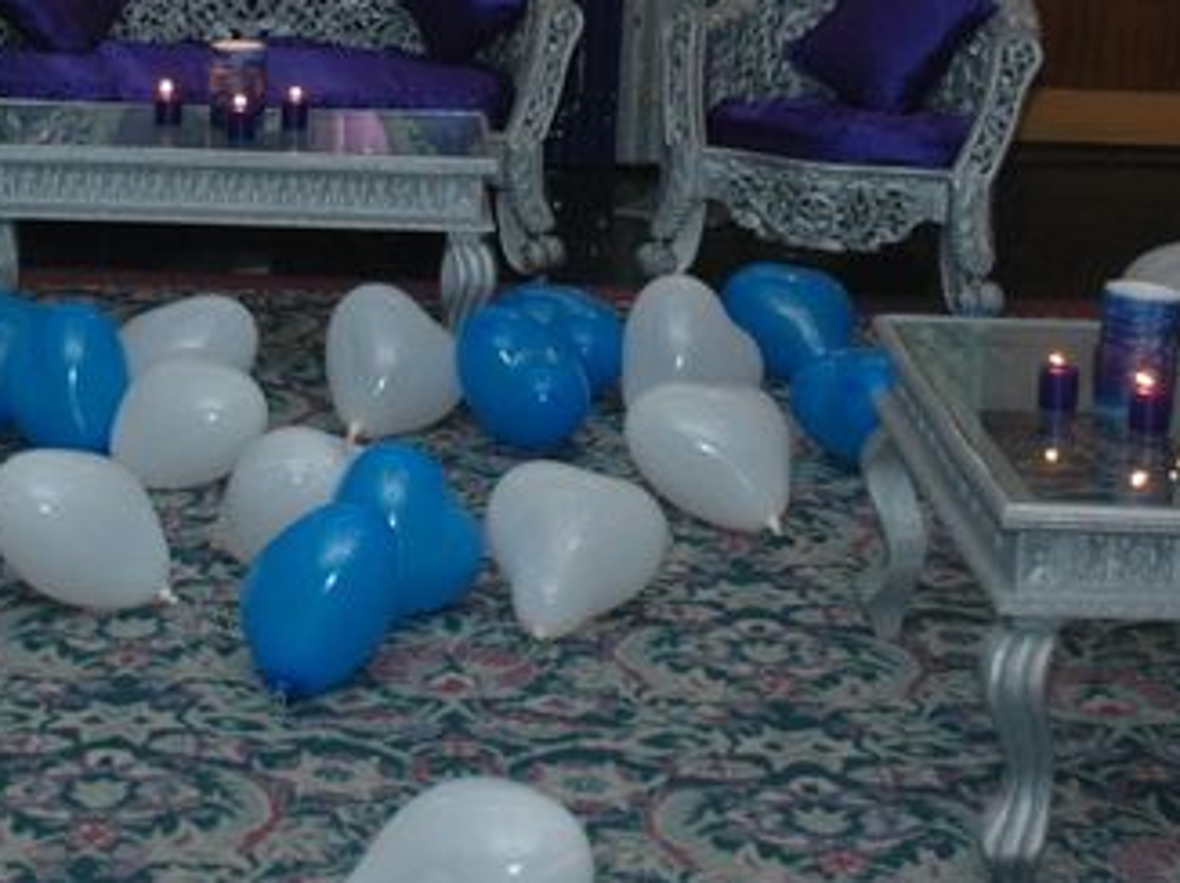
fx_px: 3134
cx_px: 384
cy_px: -51
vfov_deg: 15.7
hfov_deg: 21.2
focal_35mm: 92
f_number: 4
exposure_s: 1/30
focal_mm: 26
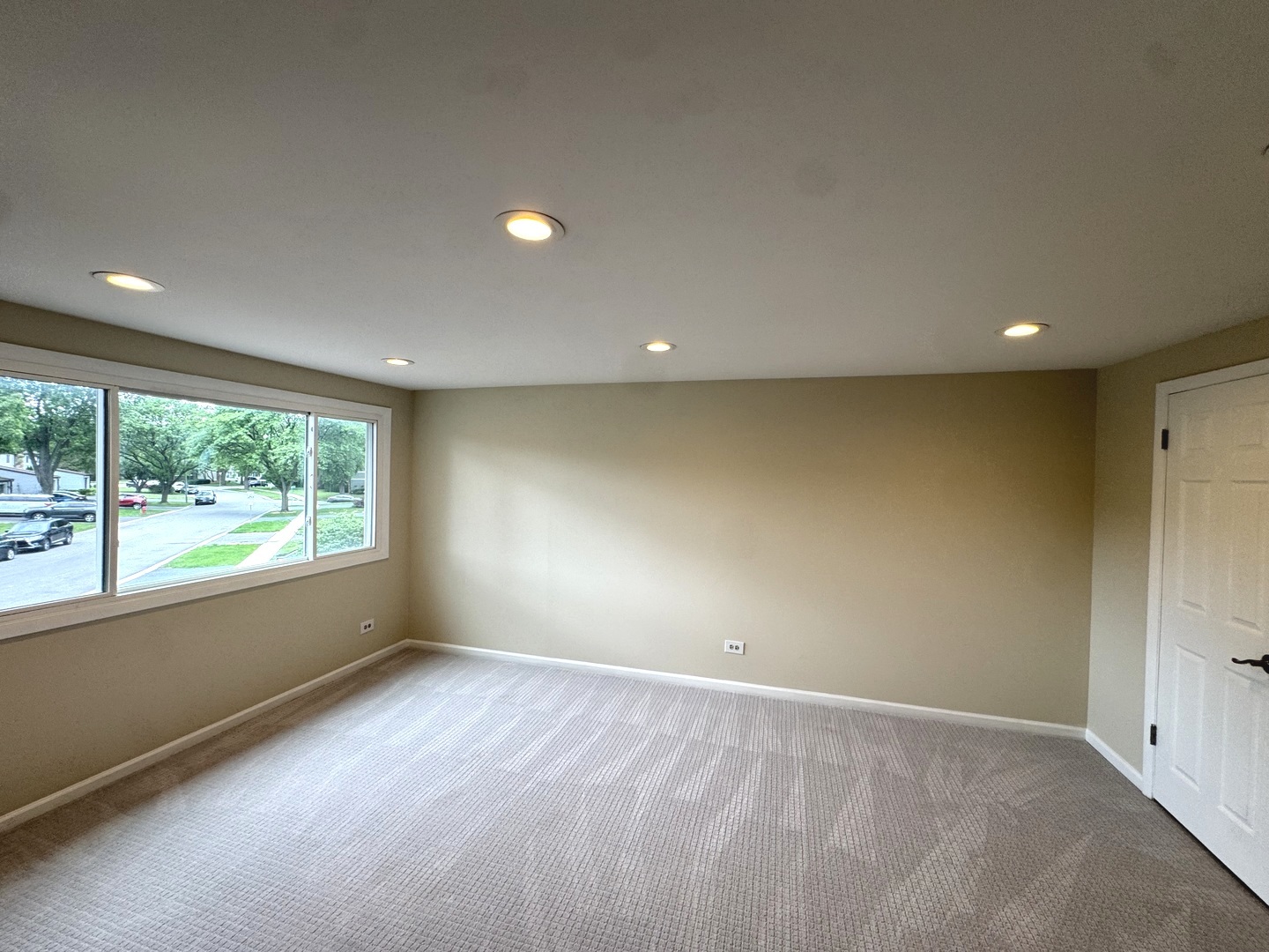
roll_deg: -0.9
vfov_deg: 85.7
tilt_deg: -0.8
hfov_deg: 102.1
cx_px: 634
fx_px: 513
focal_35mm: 14
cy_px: 476
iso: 80
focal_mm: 2.22
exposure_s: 1/120
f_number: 2.2
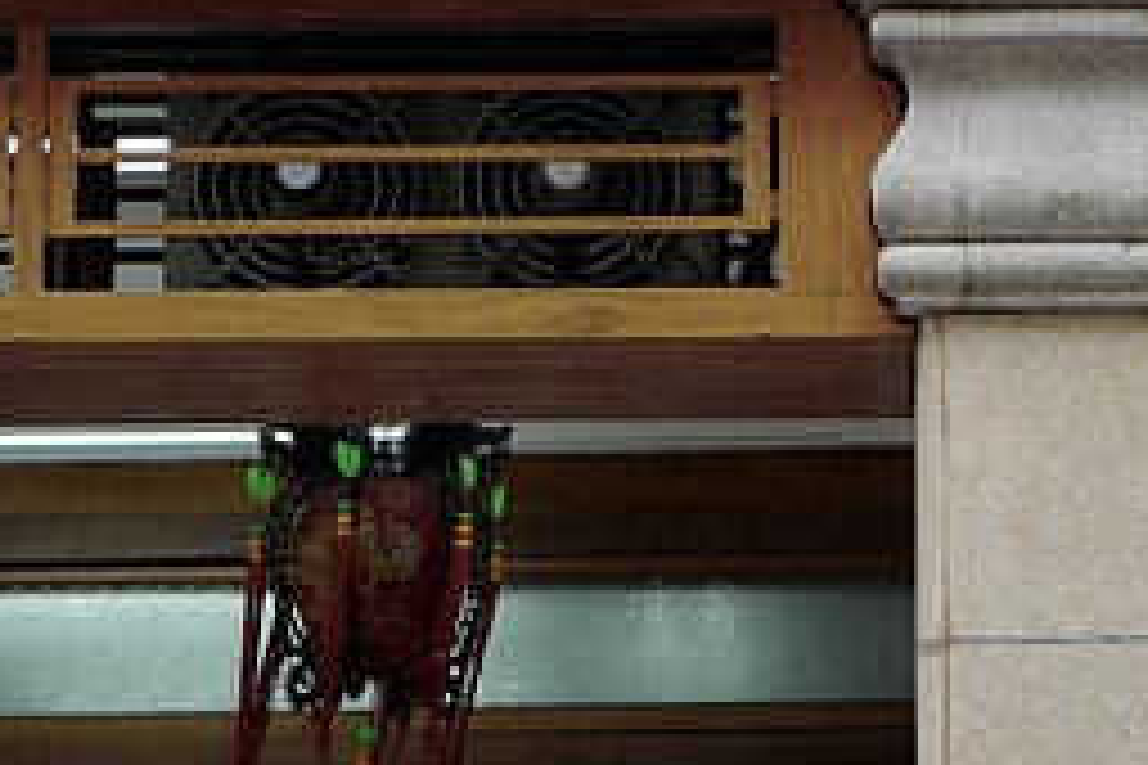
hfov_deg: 11.4
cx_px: 1418
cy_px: 572
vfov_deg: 7.8
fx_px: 5612
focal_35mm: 176
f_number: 1.7
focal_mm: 28
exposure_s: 1/400
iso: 100
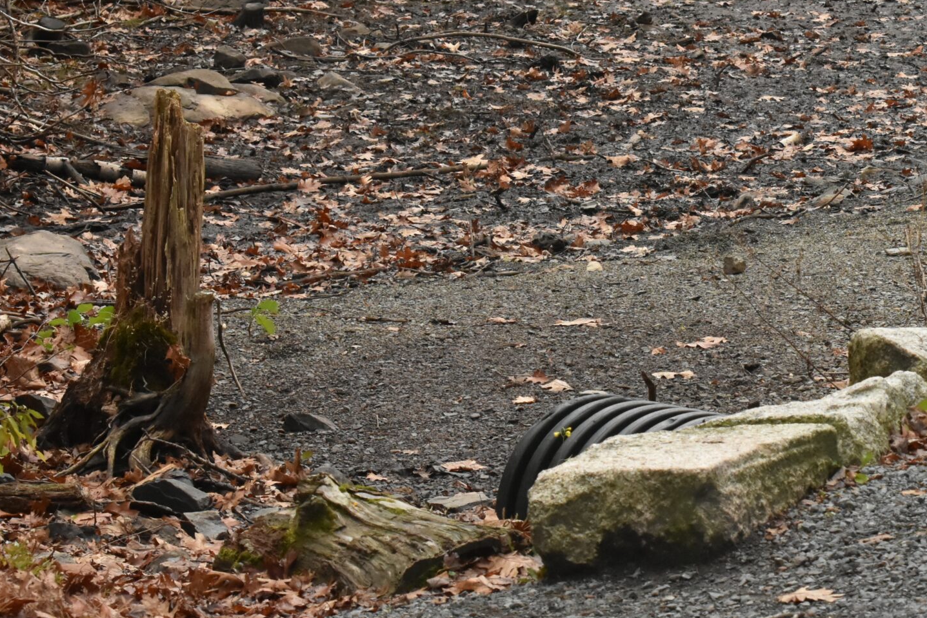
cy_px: 176
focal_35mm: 187
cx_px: 699
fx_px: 4815
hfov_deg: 11.0
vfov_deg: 7.3
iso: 2500
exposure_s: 1/1000
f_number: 8
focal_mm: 70
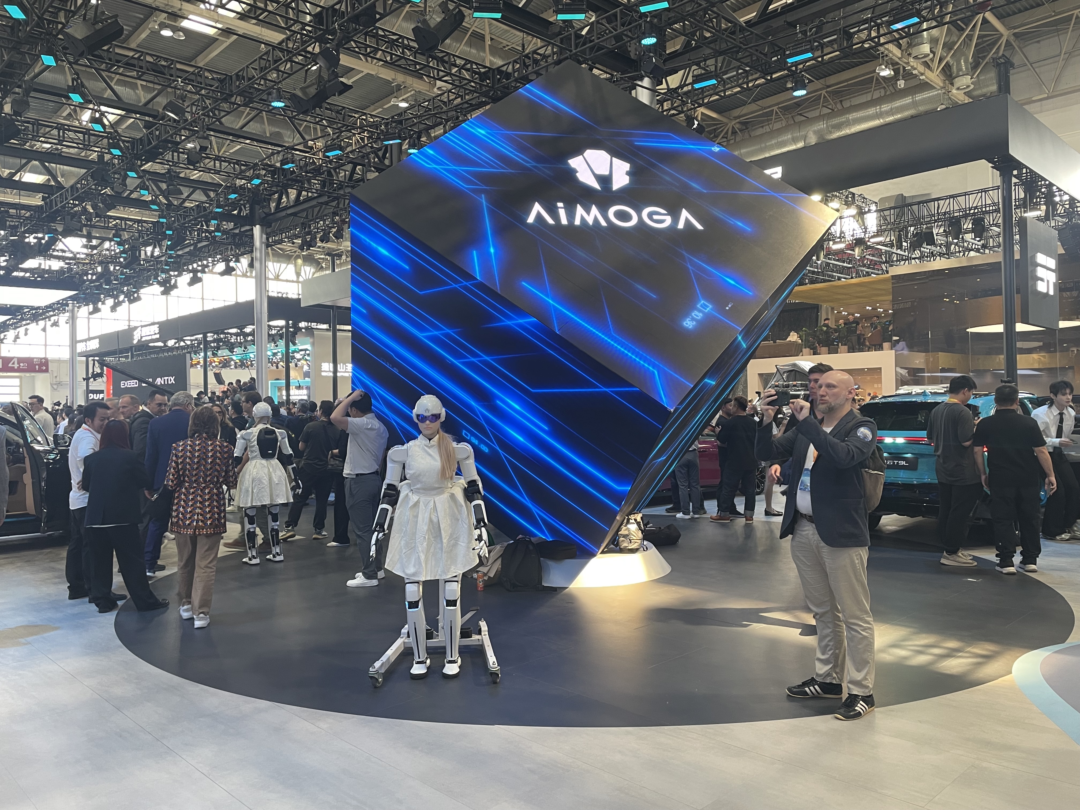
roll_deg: +0.9
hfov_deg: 67.3
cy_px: 405
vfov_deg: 53.1
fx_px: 811
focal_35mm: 26
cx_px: 540
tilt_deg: +2.3
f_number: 1.6
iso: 64
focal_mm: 4.2
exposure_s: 1/50
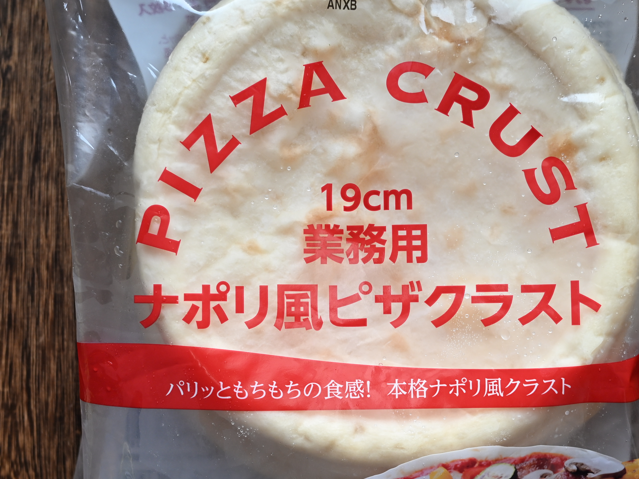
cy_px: 307
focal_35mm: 76
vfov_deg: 19.3
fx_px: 1403
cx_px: 383
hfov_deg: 25.6
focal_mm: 40
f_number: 4
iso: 400
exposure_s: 1/250
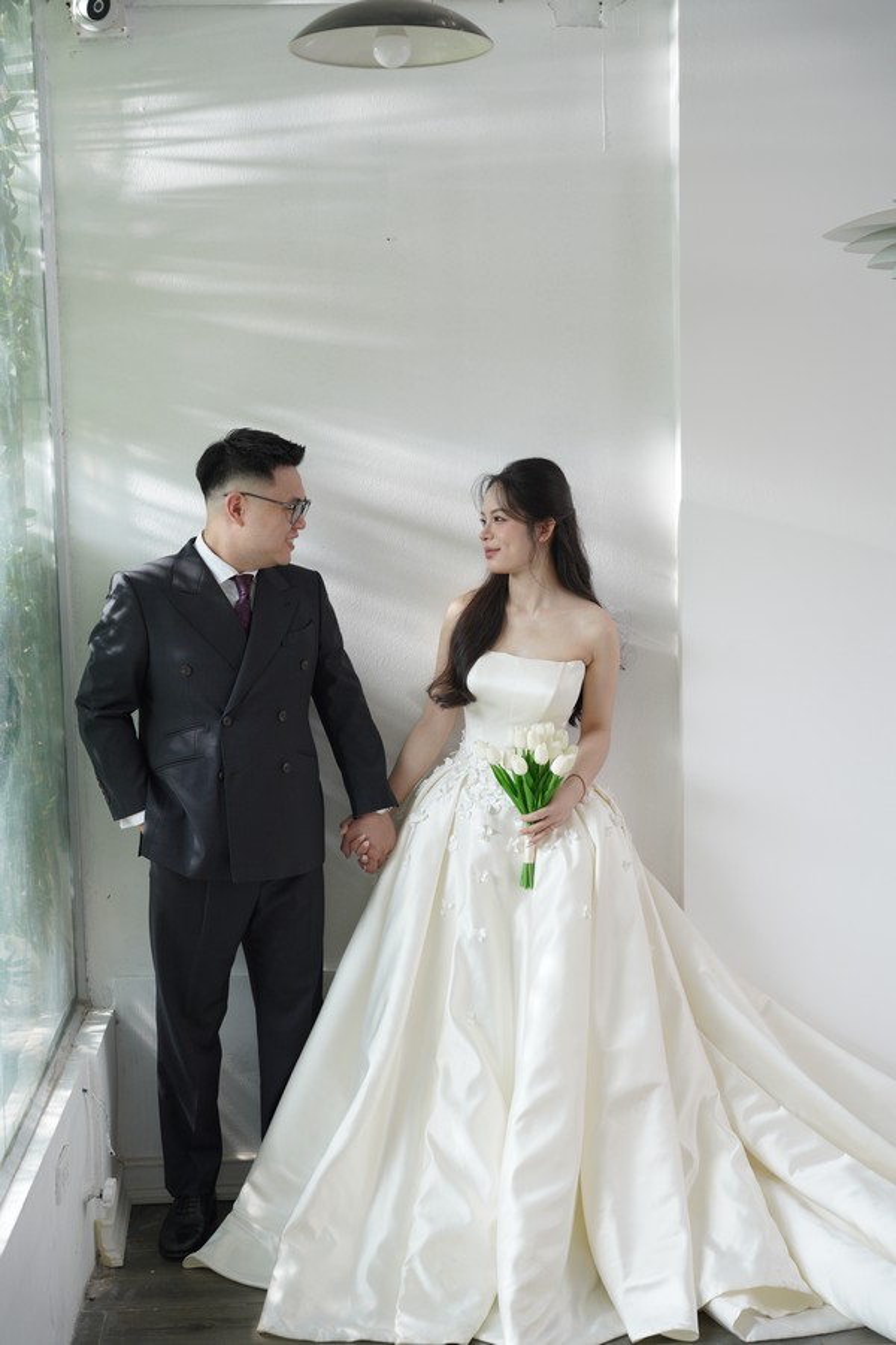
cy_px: 672
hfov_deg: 26.4
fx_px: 1911
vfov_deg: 38.7
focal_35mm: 51
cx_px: 448
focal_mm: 51.2
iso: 640
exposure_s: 1/125
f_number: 3.5
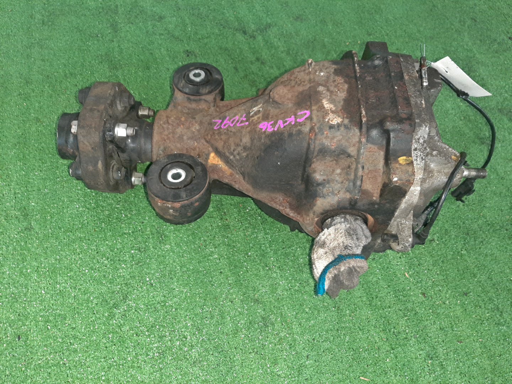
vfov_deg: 53.1
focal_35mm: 26
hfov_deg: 67.3
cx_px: 256
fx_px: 385
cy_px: 192
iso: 174
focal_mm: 3.93
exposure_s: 1/25
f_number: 1.7
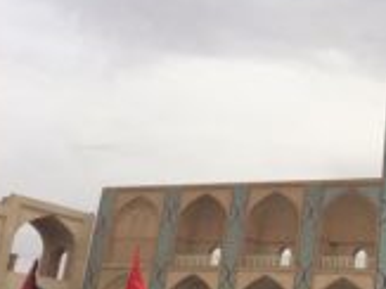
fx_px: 713
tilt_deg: +19.1
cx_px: 395
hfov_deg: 28.2
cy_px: 99
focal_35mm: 64
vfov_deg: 22.8
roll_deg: -4.5
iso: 32
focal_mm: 4.15
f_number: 2.2
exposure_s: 1/3425
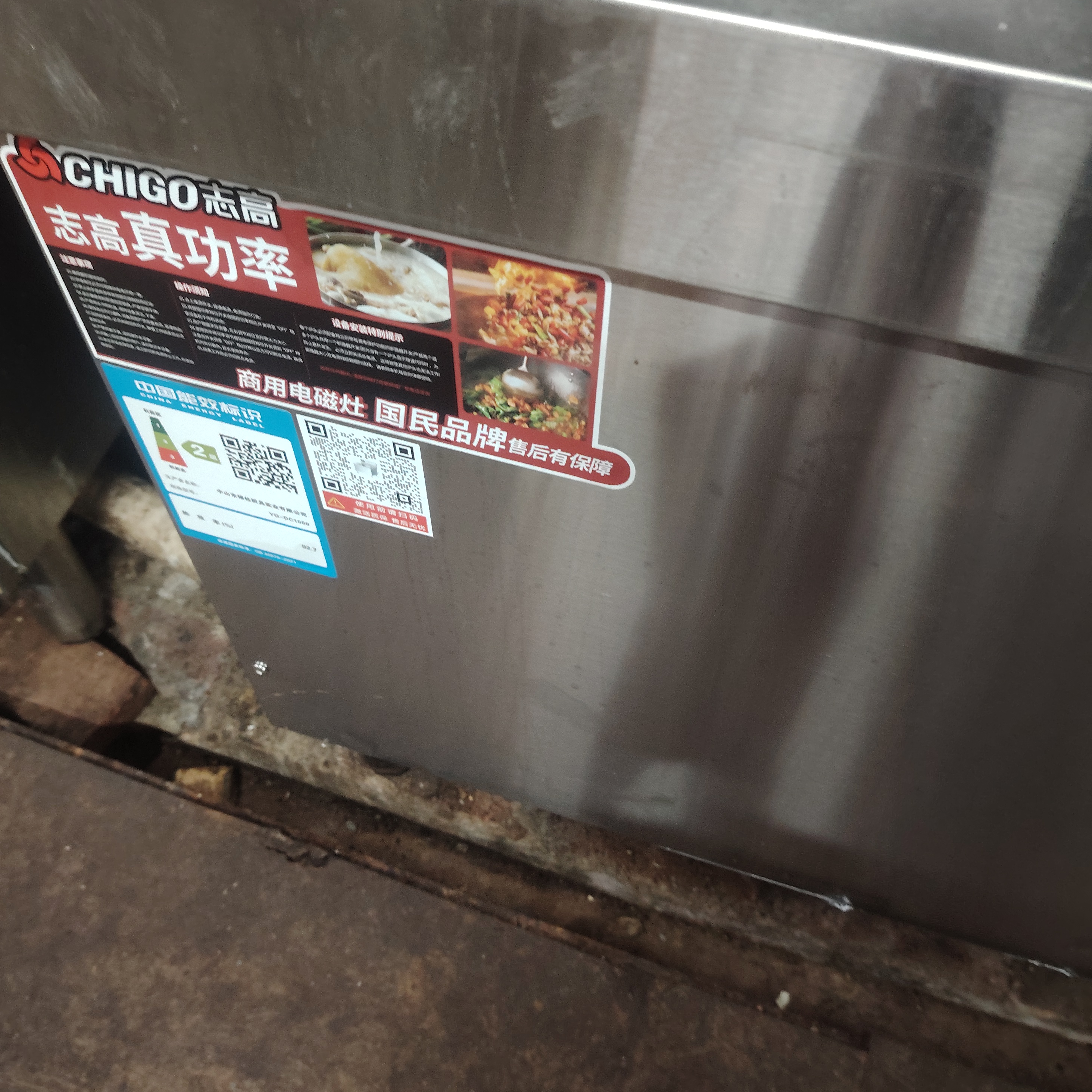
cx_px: 545
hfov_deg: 55.6
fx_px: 1035
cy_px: 515
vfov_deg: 55.6
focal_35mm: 29
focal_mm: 5.25
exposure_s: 1/25
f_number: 1.75
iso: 4994
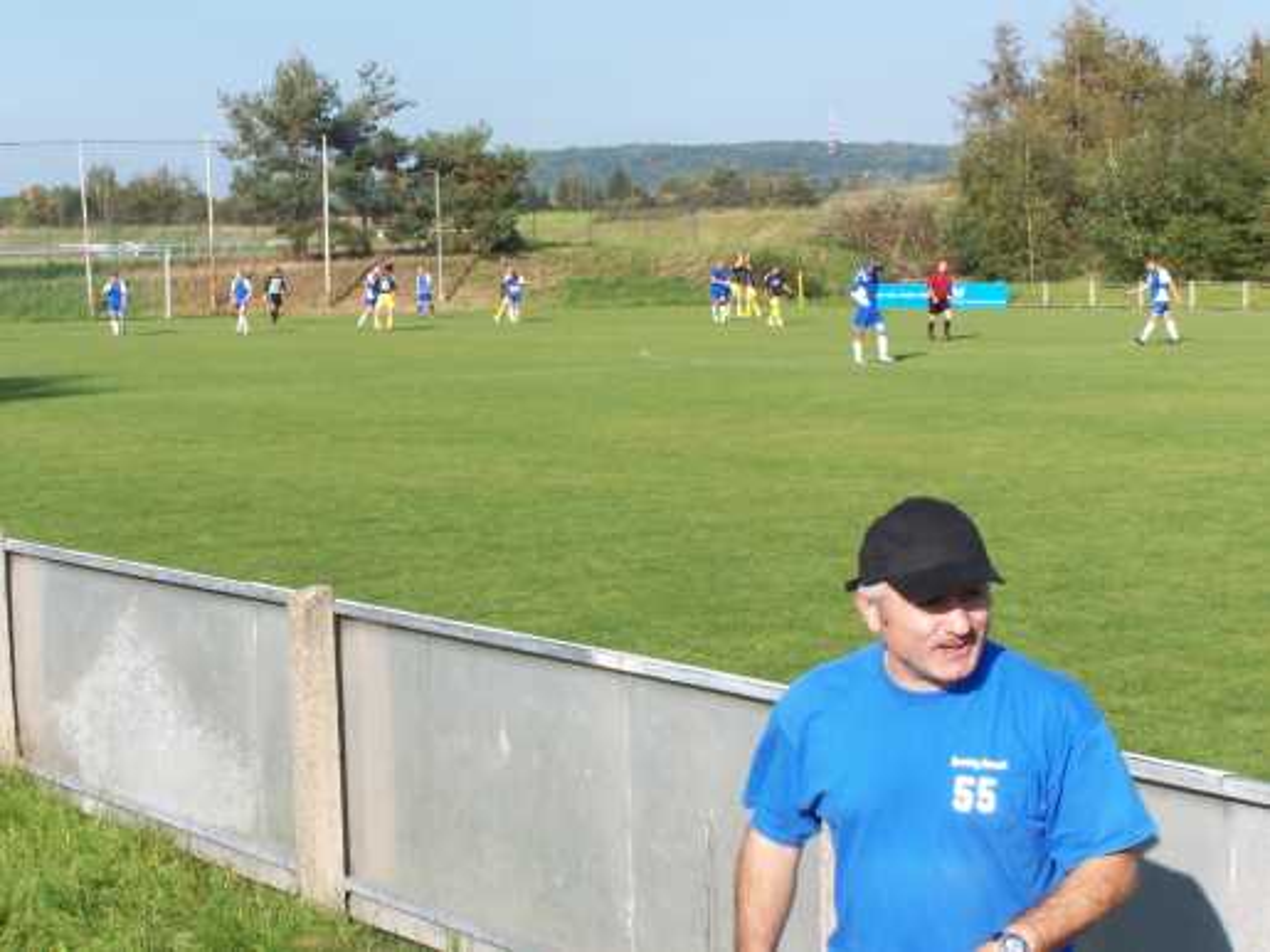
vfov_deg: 21.3
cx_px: 635
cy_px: 476
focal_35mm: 69
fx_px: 2531
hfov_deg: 28.2
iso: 100
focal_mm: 11.5
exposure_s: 1/250
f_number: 7.1
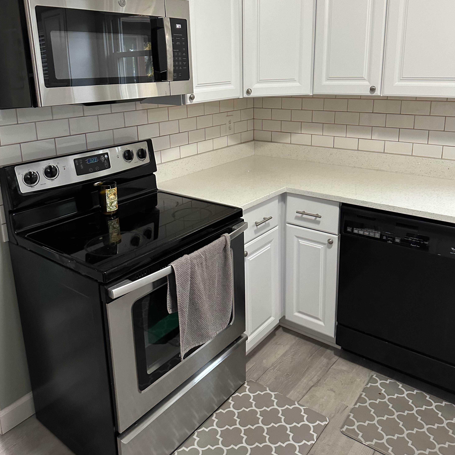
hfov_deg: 55.6
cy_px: 169
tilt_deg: -12.7
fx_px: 431
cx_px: 225
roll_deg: +1.0
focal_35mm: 29
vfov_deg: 55.0
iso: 500
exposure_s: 1/60
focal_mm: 6.86
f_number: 1.78
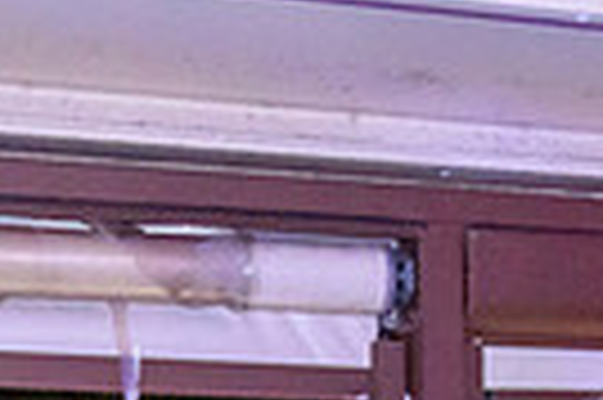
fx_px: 1840
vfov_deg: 11.3
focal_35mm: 110
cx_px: 580
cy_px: 789
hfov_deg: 18.2
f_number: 3.5
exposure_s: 1/60
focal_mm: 16
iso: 4000
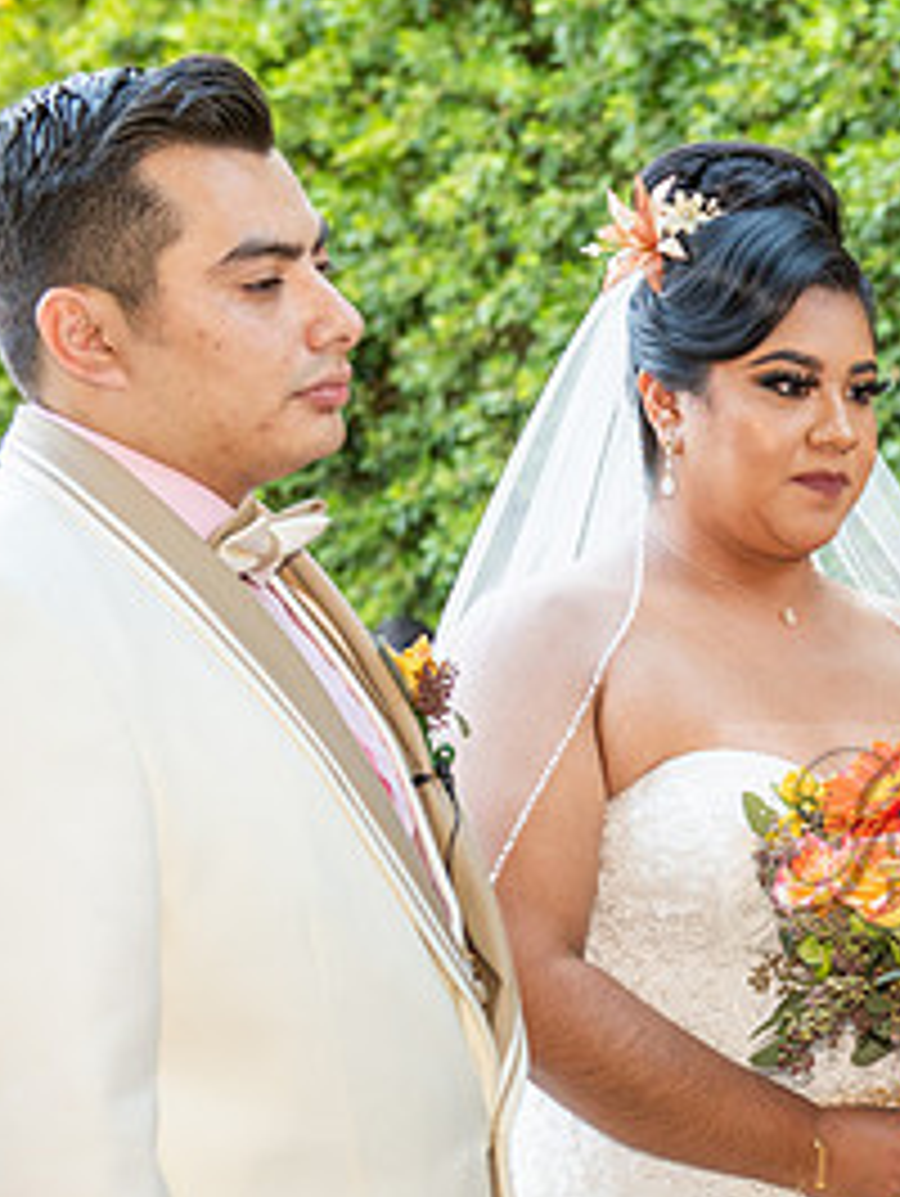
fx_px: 3773
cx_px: 1112
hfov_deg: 13.2
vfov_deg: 18.0
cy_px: 830
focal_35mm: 109
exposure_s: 1/100
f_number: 4.5
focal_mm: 52
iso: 500
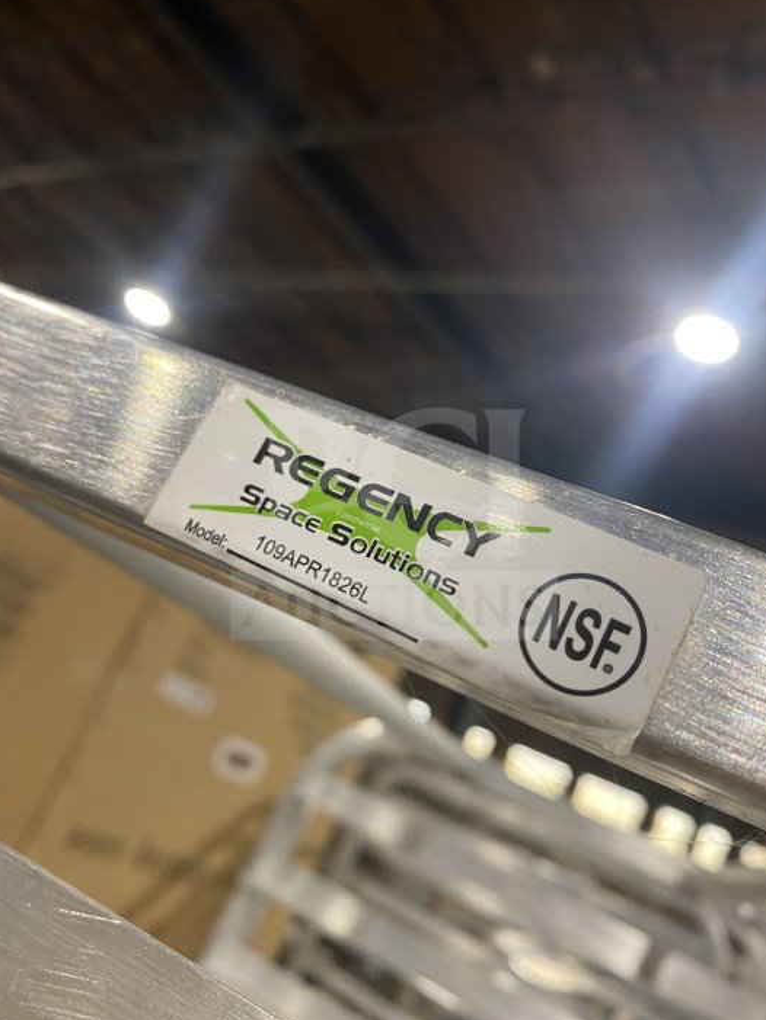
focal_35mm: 29
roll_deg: -26.5
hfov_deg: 48.2
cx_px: 393
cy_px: 525
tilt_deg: +15.9
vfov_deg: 61.6
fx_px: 855
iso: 125
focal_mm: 4.25
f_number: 1.8
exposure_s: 1/63
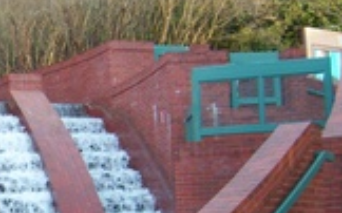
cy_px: 207
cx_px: -40
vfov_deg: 12.8
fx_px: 941
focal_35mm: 101
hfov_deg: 19.7
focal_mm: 5.8
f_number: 2.8
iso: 80
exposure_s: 1/90
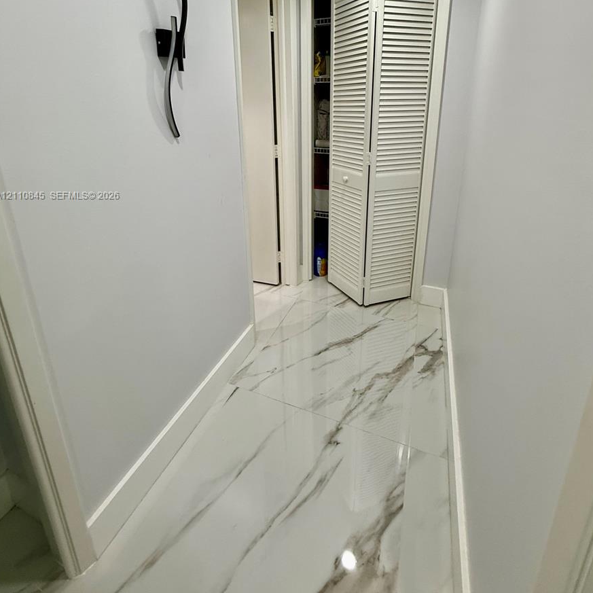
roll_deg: +0.1
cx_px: 299
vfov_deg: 81.1
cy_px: 196
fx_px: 329
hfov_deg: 84.0
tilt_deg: -15.1
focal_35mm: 17
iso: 100
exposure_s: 1/120
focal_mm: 2.22
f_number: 2.2
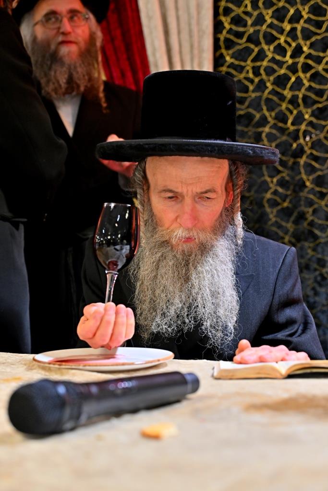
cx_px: 164
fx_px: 724
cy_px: 246
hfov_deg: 25.5
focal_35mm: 53
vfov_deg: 37.5
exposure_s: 1/250
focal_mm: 53
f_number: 4
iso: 1000
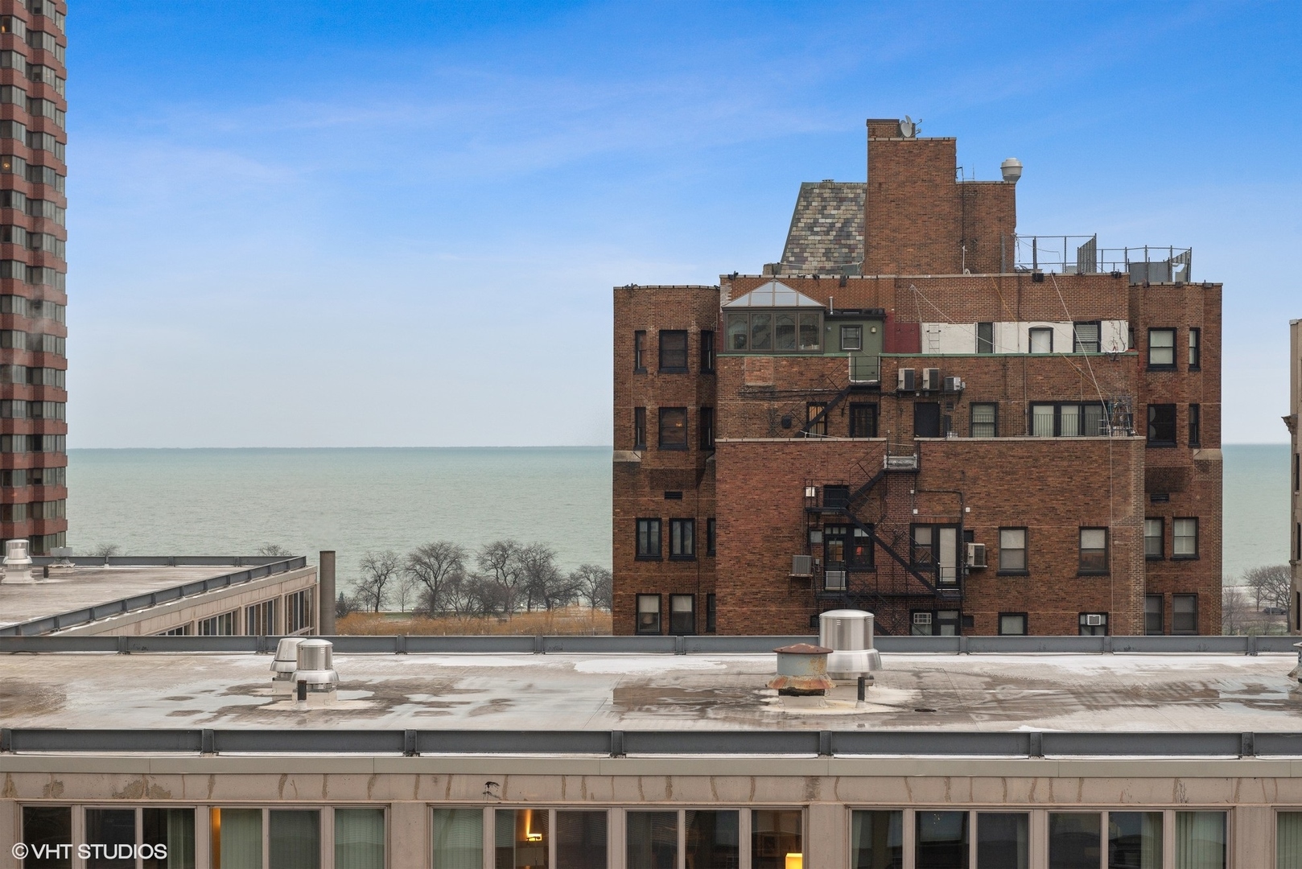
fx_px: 2532
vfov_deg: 19.5
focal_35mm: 70
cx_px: 651
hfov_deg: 28.8
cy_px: 434
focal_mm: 70
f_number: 8
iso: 400
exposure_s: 1/100
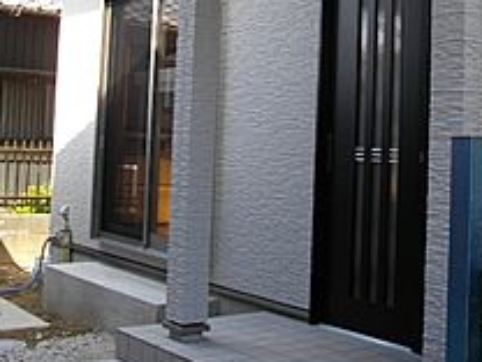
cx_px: 216
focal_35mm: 59
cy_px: 35
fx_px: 822
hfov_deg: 32.7
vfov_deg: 24.1
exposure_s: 1/200
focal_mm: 5.7
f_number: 2.9
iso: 100
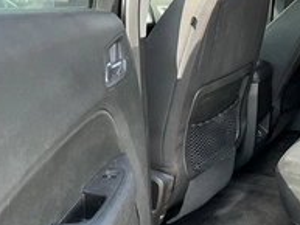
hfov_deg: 31.1
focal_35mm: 58
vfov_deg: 25.3
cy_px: 121
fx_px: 503
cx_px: 291
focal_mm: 3
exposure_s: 1/122
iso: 32
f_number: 1.8
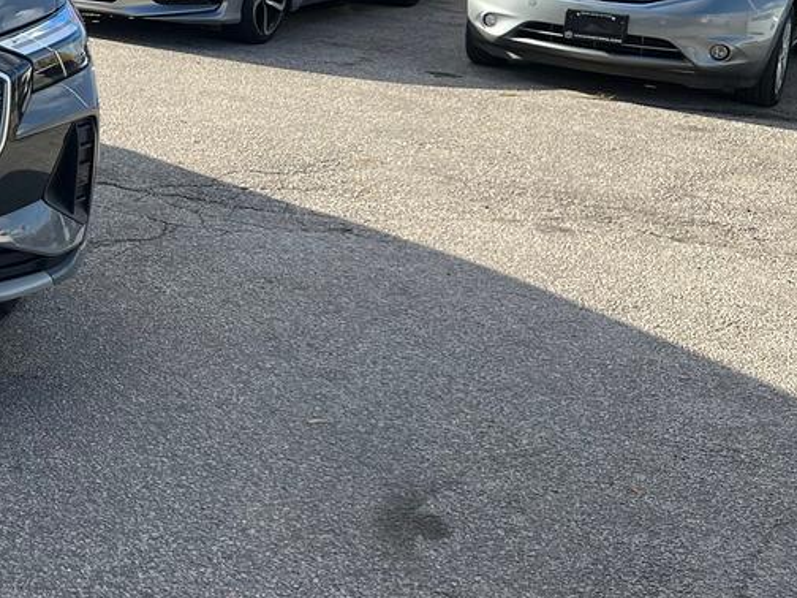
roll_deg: -2.3
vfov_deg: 21.8
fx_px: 1520
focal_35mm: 66
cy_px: 73
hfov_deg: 26.5
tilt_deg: -10.4
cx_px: -128
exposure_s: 1/2165
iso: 50
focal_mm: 5.7
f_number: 1.5
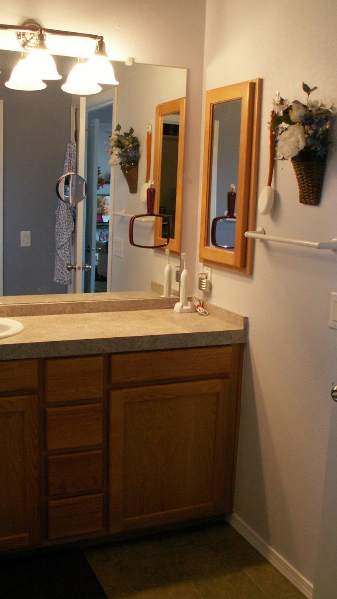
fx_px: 620
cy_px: 303
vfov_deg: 51.6
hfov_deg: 30.4
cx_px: 184
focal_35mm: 39
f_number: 2.8
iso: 160
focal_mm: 5.86
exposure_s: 1/25
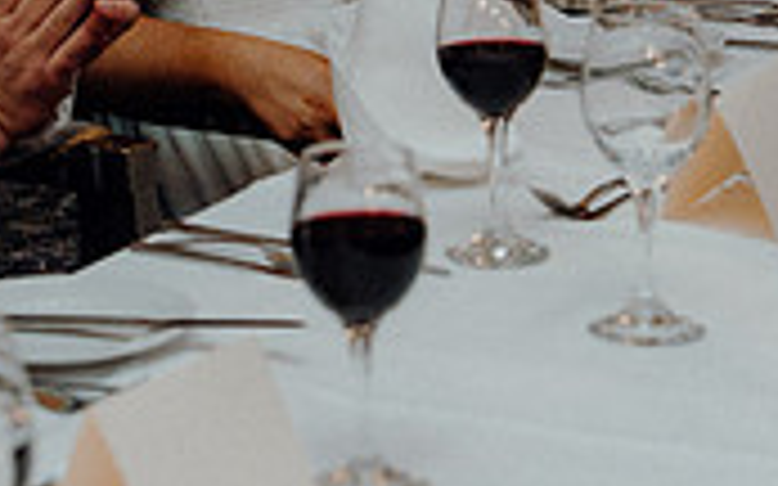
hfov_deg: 12.8
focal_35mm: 161
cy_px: -331
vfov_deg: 7.9
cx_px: -58
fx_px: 3413
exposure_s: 1/160
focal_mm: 47
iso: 2500
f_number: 3.5
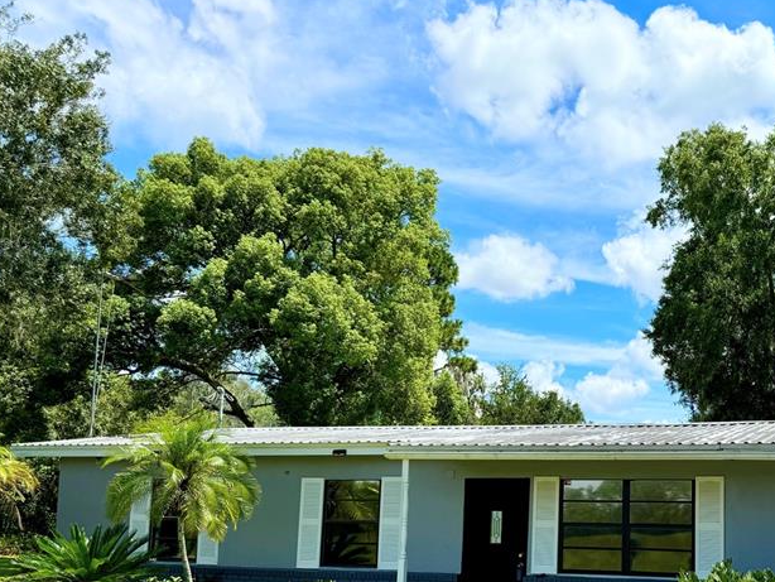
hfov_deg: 44.7
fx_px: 896
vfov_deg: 35.3
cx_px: 611
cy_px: 431
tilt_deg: +5.8
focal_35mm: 40
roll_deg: -1.0
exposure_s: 1/4950
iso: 80
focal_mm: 6.76
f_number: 1.78
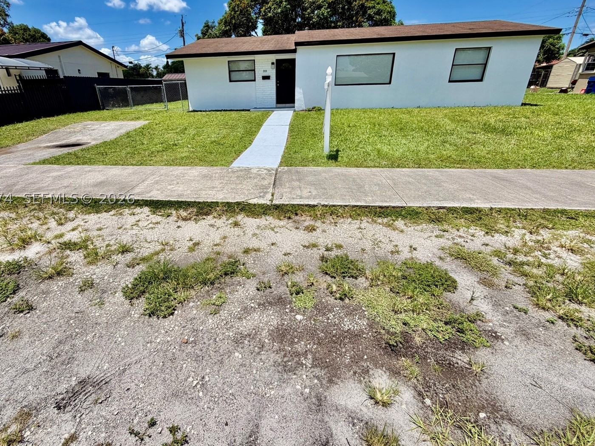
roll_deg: +2.2
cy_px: 198
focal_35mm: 16
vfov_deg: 77.8
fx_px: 275
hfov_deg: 94.1
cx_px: 265
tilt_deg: -22.6
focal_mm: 2.22
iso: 20
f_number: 2.2
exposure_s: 1/1189
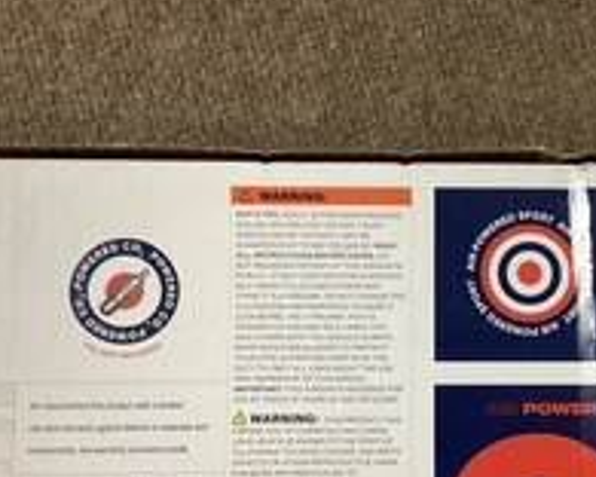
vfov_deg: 24.5
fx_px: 1094
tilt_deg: -82.8
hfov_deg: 30.0
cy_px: 312
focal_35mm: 62
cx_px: 446
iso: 320
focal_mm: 3.3
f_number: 2.4
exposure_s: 1/60
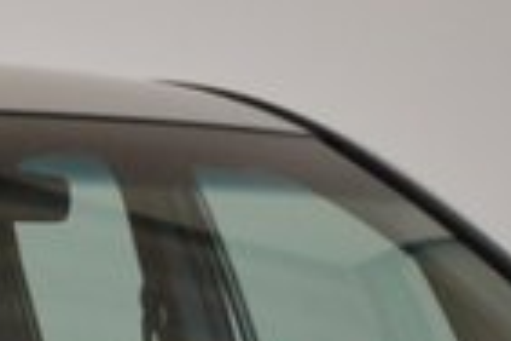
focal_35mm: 395
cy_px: 704
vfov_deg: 3.4
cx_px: 22
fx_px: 5606
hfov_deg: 5.2
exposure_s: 1/60
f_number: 5
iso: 1400
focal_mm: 58
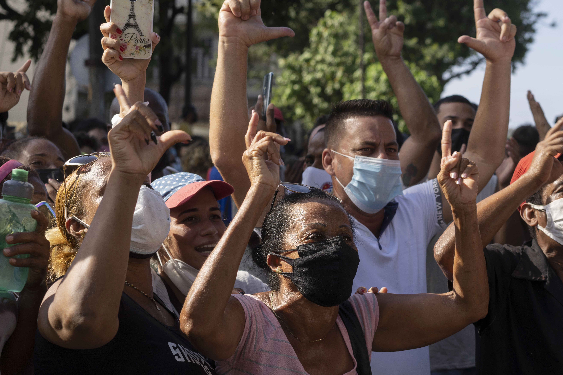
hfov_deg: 24.5
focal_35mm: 82
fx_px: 1282
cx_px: 407
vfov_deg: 16.6
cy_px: 207
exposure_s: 1/400
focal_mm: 55
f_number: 5
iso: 100
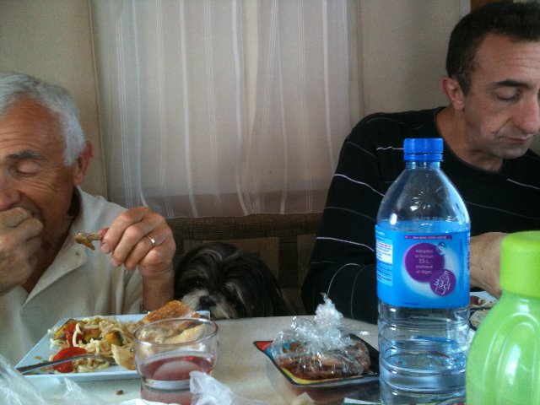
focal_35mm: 35
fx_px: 546
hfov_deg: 52.6
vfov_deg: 40.7
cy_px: 202
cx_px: 270
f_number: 2.8
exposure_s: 1/60
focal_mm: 3.85
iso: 80
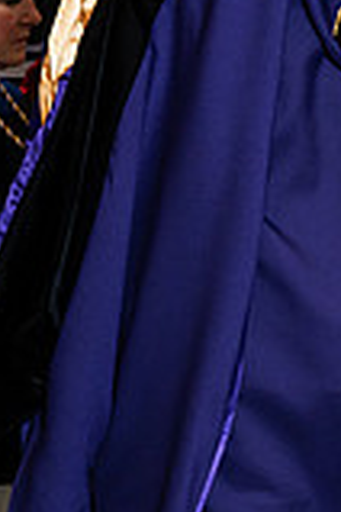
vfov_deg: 8.0
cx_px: 476
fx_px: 3637
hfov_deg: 5.3
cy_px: -43
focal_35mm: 256
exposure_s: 1/200
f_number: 4.5
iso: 1250
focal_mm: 70
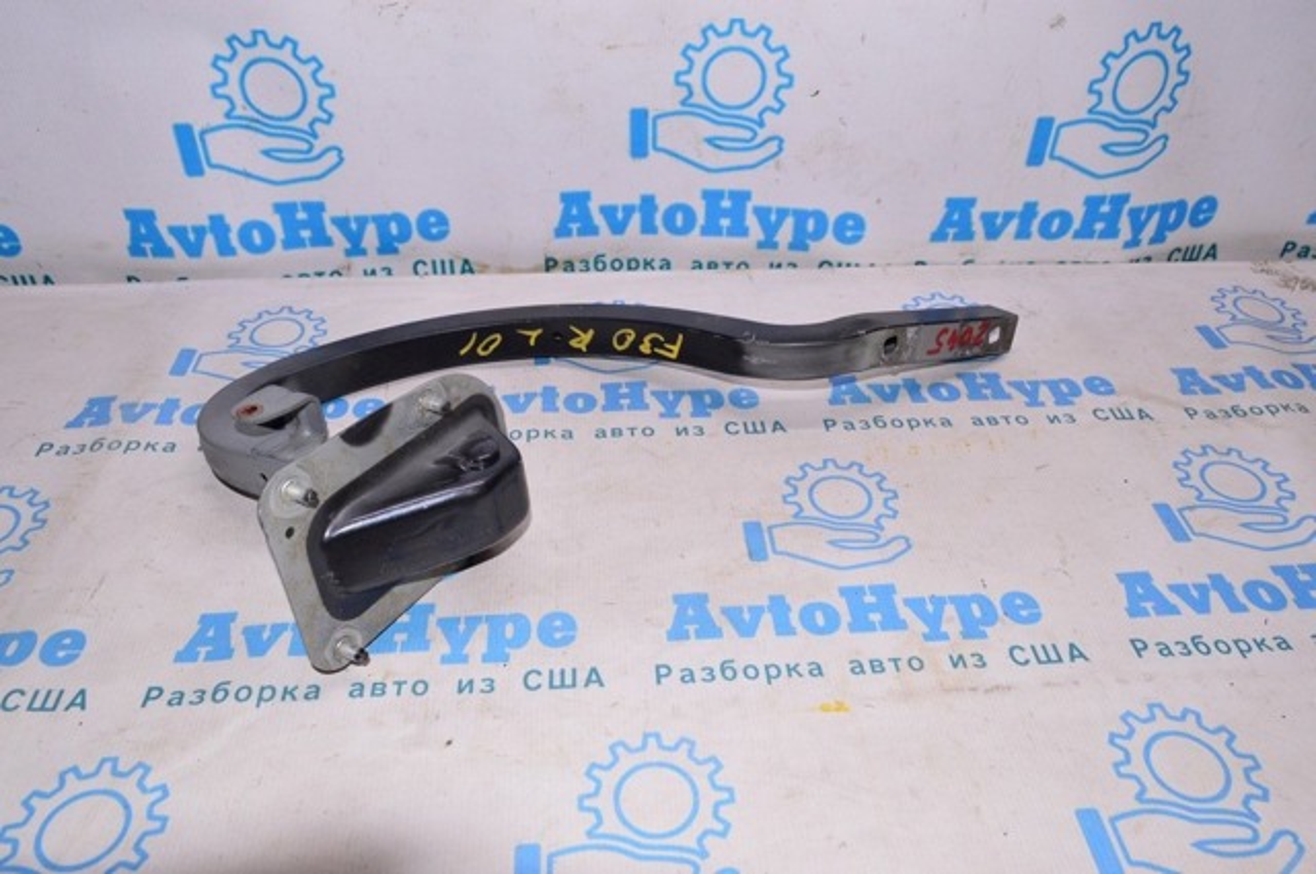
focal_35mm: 27
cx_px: 658
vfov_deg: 47.8
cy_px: 437
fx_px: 986
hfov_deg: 67.4
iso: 1600
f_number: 8
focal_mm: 18
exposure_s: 1/200
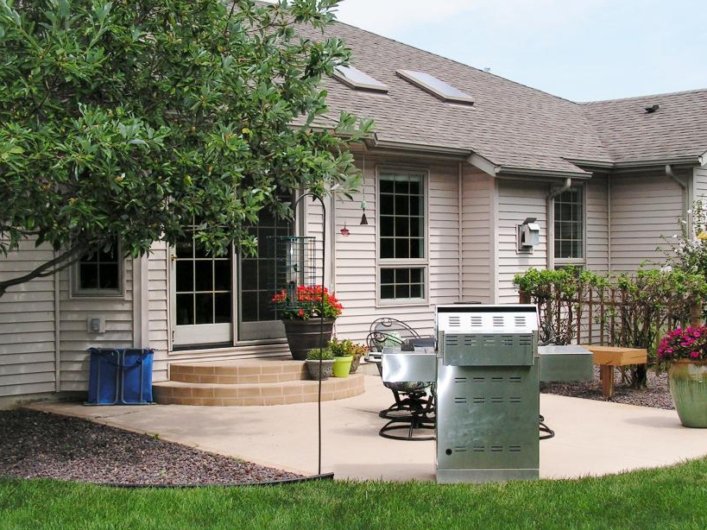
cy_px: 283
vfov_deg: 26.5
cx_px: 417
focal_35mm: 55
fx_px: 1123
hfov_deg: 34.8
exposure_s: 1/1250
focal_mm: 7.4
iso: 64
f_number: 3.2
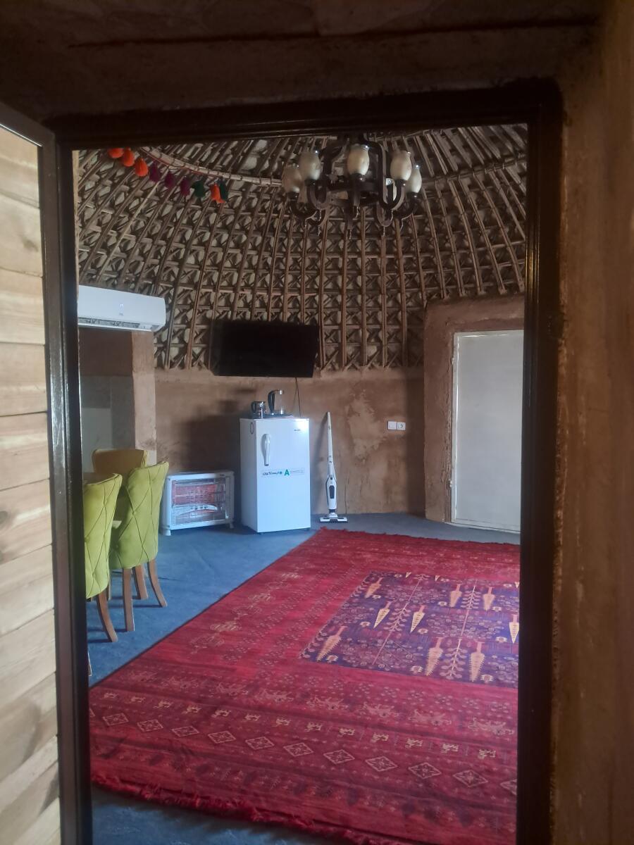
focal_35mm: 27
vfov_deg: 65.3
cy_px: 422
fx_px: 659
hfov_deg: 51.4
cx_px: 317
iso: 1000
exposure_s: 1/20
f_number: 1.8
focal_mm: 4
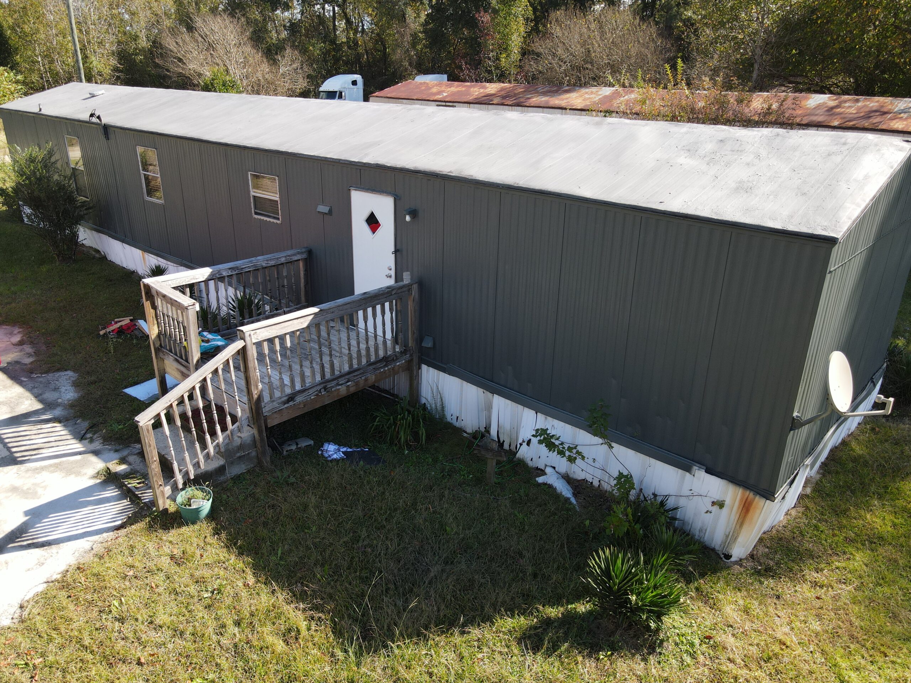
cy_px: 342
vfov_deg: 56.8
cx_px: 456
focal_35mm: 24
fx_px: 632
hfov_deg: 71.6
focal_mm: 4.5
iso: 100
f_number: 2.8
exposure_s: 1/200
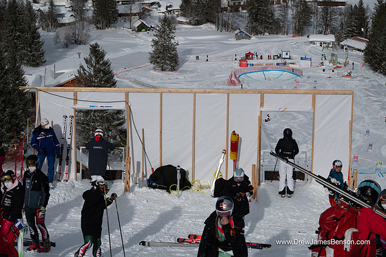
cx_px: 193
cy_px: 128
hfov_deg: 17.1
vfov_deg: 11.4
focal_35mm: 120
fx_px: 1286
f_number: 11
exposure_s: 1/2000
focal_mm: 120
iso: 320
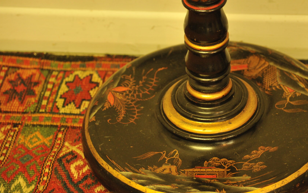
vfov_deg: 8.1
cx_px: 205
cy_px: 80
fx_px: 1360
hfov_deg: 12.9
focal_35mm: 162
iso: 1250
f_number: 4
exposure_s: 1/30
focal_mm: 105
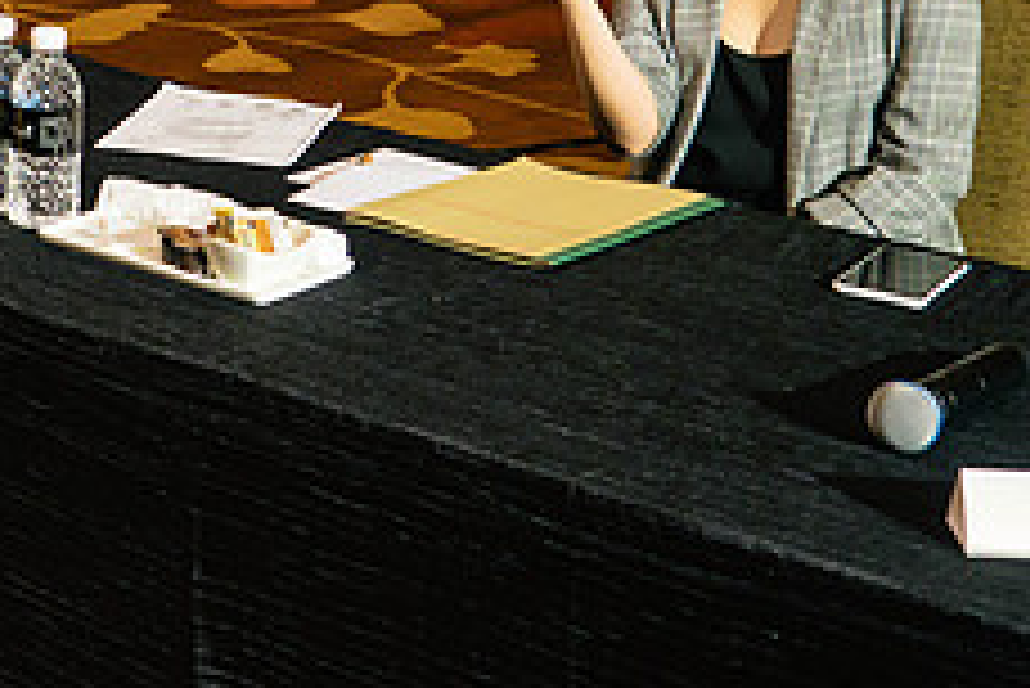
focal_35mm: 87
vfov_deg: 15.3
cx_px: -112
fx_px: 2491
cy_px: -97
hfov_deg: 22.1
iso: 1000
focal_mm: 16
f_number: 2.8
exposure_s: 1/100
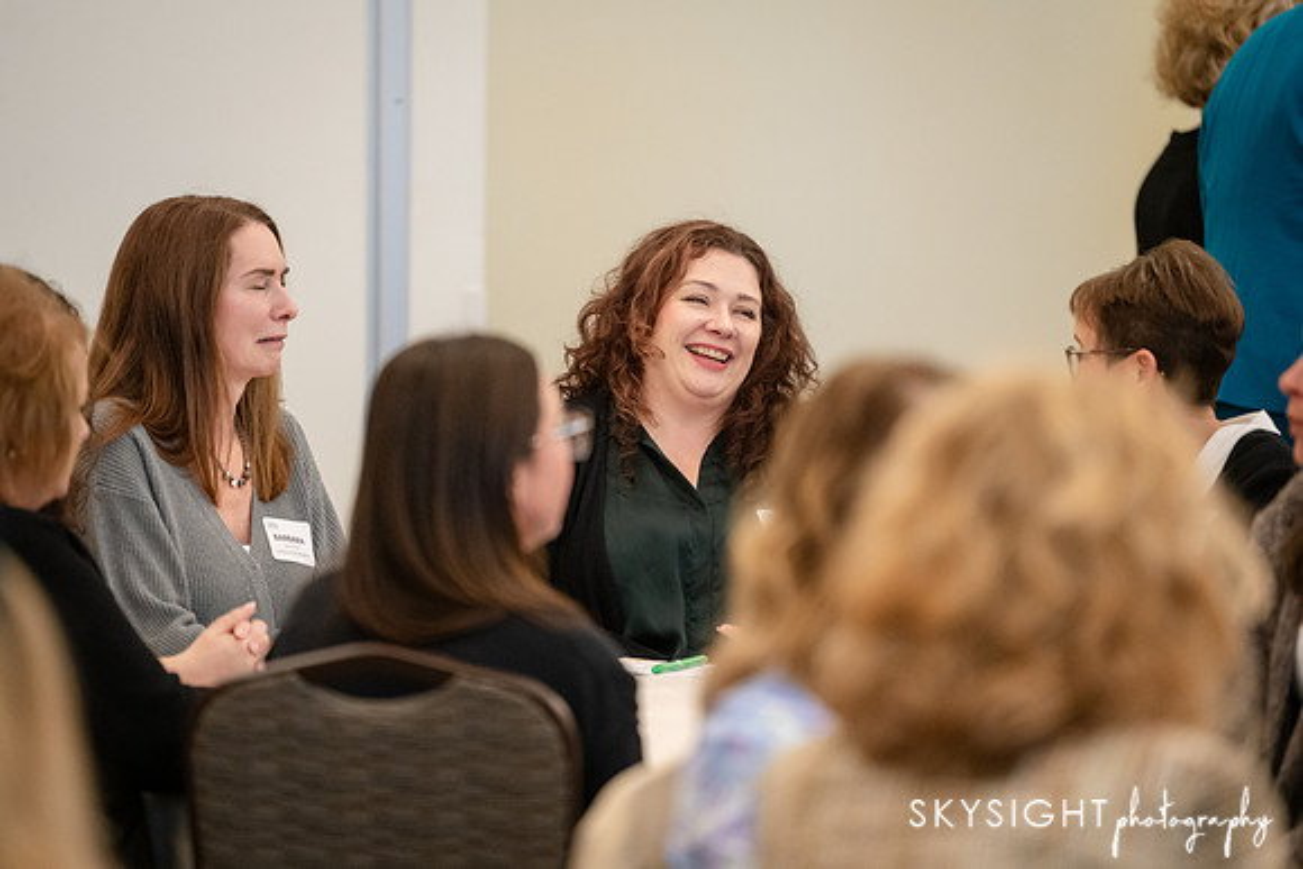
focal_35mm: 203
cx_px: 652
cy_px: 434
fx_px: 7355
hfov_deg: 10.1
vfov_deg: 6.8
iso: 4000
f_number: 2.8
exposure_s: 1/400
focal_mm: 200
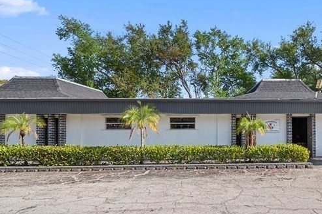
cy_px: 127
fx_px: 224
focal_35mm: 25
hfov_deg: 69.1
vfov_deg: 51.0
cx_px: 219
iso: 640
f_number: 7.1
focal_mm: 12
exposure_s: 1/400
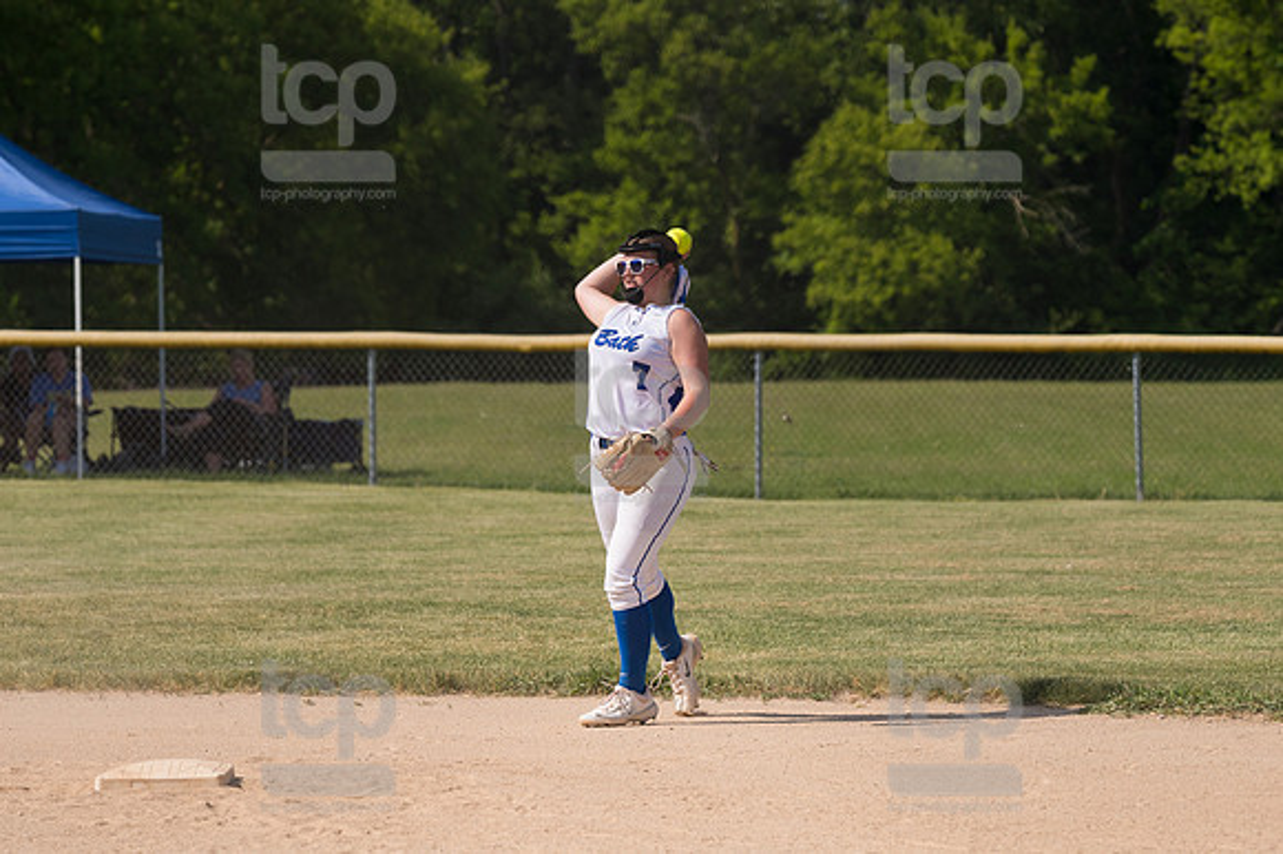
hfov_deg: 8.1
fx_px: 9082
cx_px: 642
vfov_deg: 5.4
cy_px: 427
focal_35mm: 255
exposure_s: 1/1600
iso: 250
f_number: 5.6
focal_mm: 170
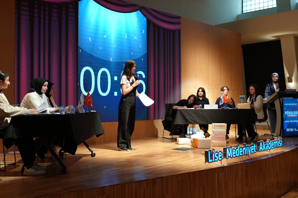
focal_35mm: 41
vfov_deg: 32.6
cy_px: 94
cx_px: 150
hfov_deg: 47.4
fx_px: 339
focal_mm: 33
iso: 800
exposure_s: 1/160
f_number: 4
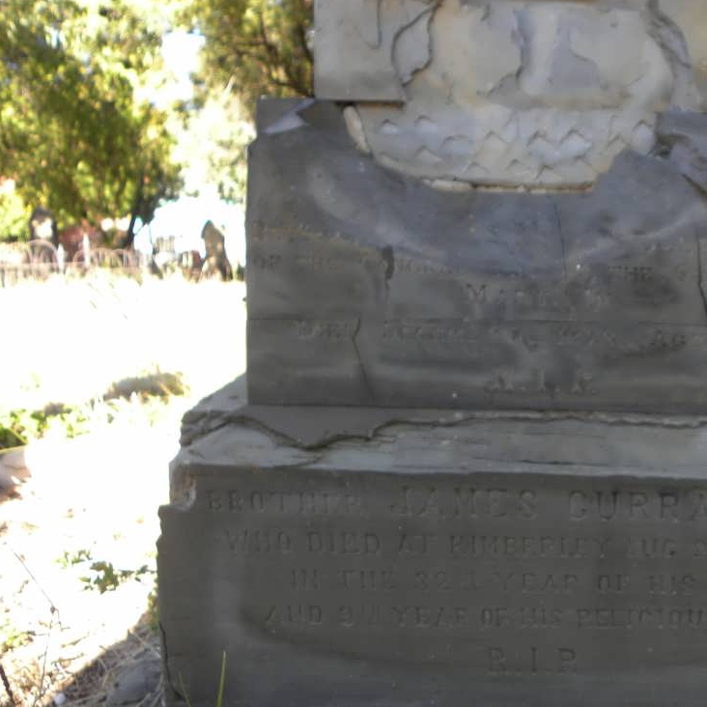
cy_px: 430
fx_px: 971
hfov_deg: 38.9
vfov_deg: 39.8
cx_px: 538
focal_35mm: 42
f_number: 3.2
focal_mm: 5.2
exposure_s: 1/77.5
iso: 64
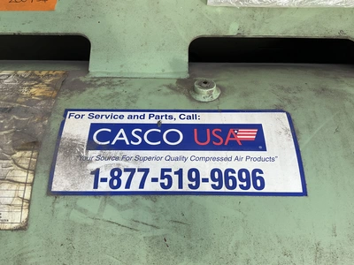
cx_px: 177
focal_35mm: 29
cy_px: 132
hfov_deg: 61.7
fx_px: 297
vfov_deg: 48.2
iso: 25
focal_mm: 3
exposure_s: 1/1098
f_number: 1.8
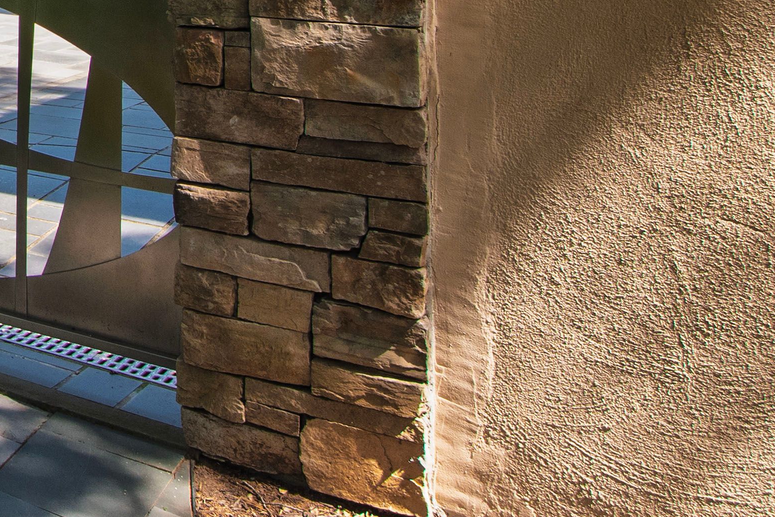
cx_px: -282
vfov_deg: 22.4
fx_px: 1162
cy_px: -160
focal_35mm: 54
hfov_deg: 28.6
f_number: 8
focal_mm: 10
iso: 320
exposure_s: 1/100
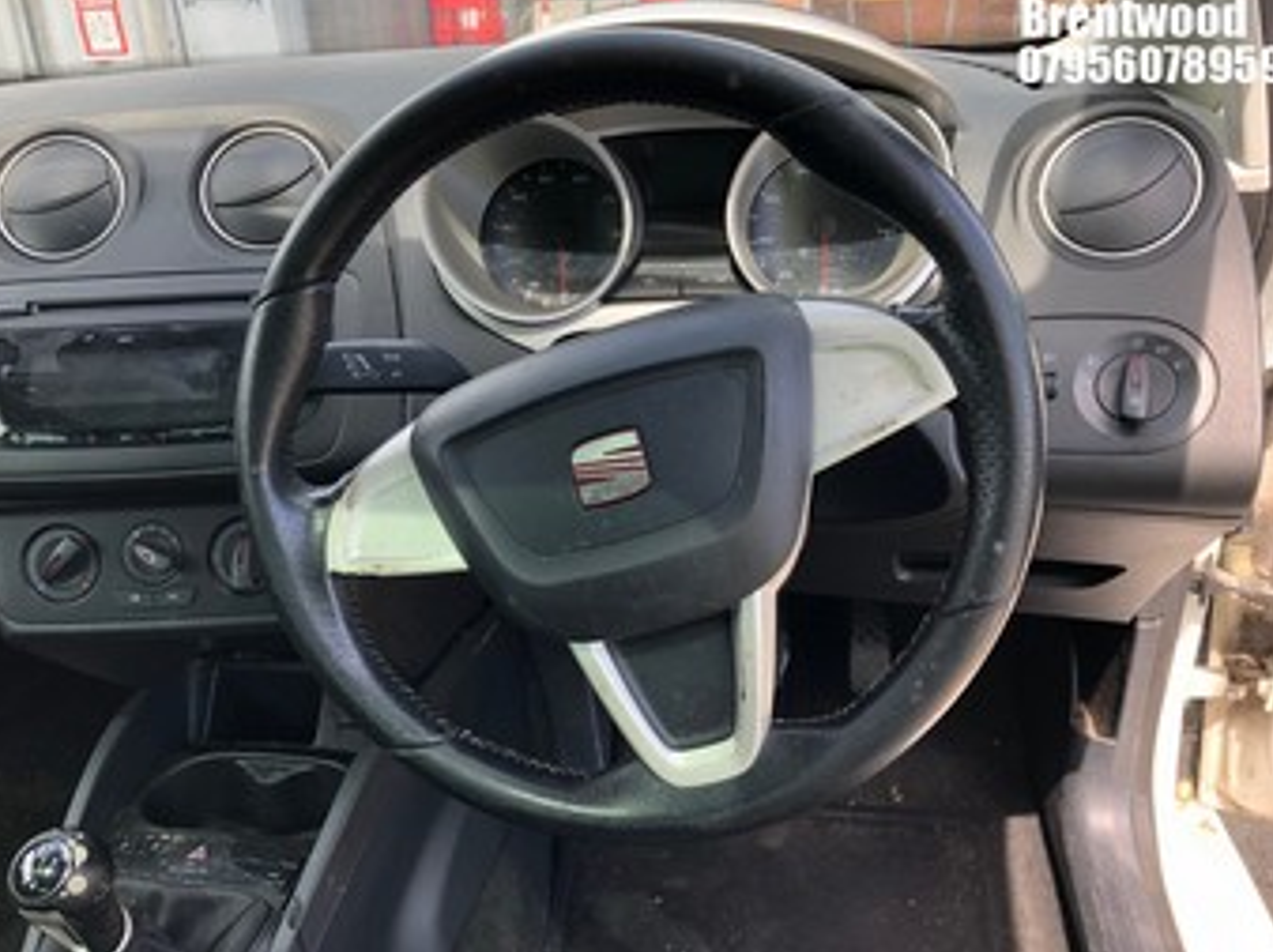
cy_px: 485
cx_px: 629
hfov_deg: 61.7
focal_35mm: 29
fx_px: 1066
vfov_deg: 48.2
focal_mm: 4
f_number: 1.8
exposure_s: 1/145
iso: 20
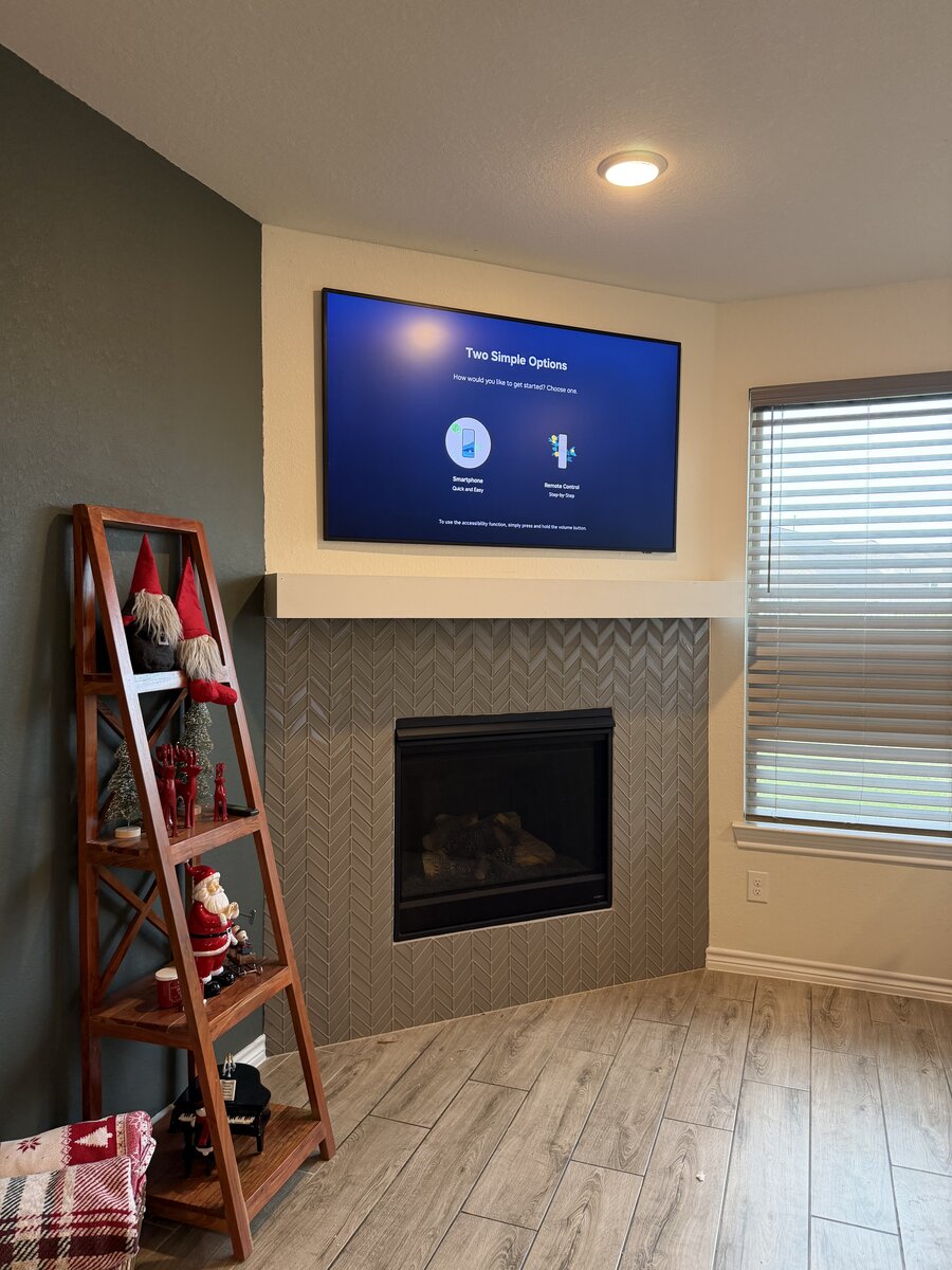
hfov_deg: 56.8
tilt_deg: -1.7
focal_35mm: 24
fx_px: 880
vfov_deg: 71.6
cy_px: 635
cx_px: 476
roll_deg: +0.0
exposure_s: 1/60
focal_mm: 6.76
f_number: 1.78
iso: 160
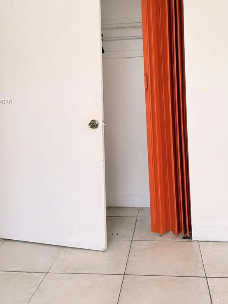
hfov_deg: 36.8
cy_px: 102
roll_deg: +2.5
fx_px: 342
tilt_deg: -0.6
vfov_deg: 47.1
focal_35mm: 39
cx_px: 120
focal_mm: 6.76
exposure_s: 1/164
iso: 64
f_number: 1.78
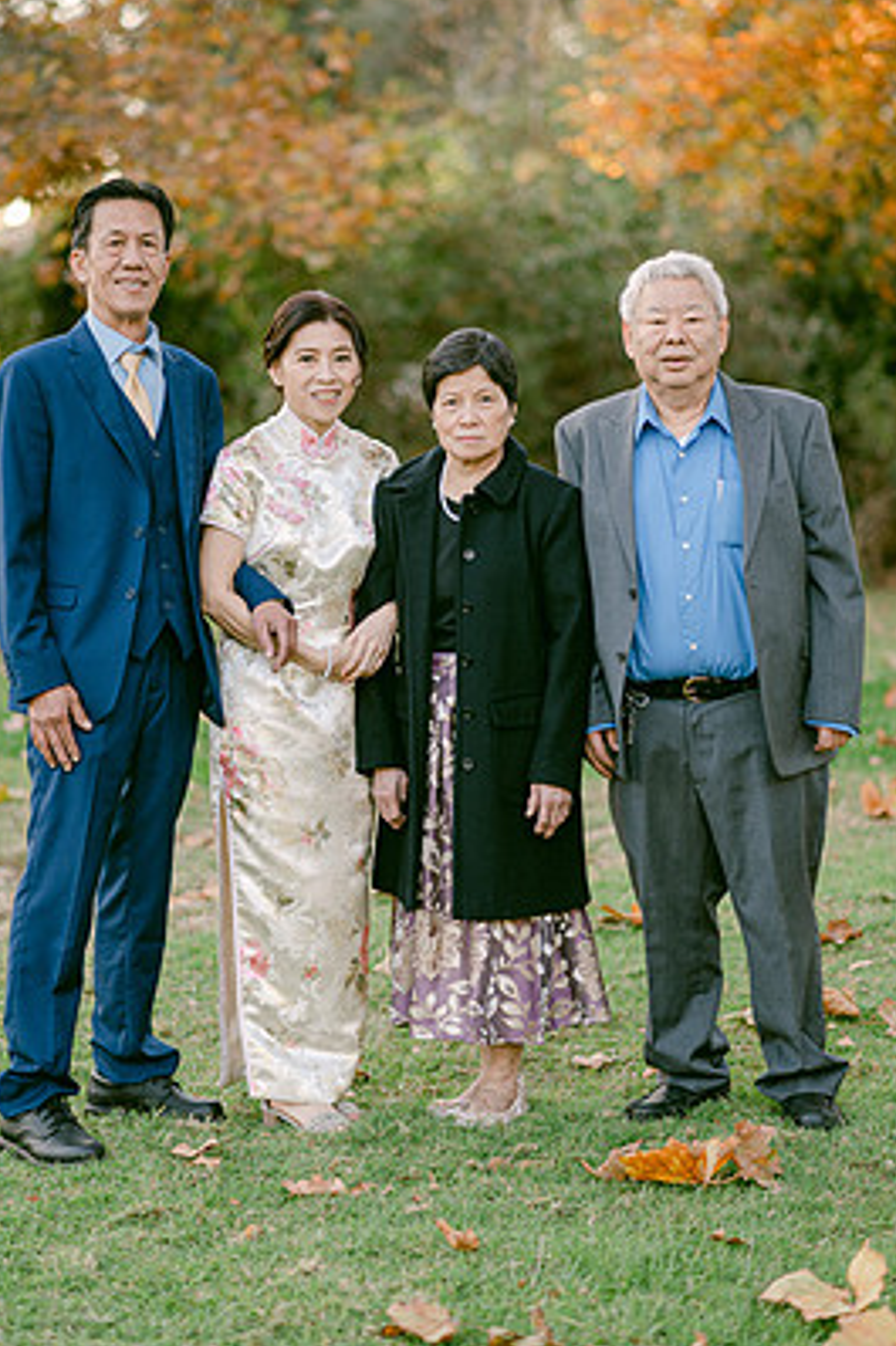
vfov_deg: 21.2
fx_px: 3587
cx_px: 401
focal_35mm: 96
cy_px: 599
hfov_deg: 14.2
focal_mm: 85
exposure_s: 1/200
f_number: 2
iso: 200
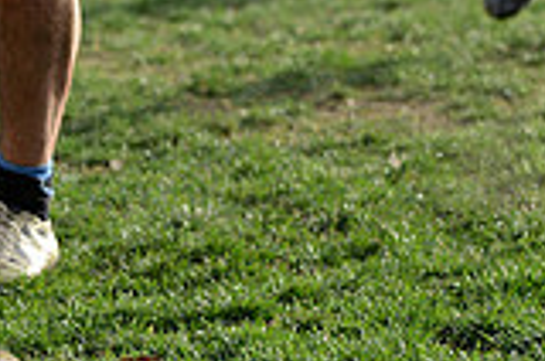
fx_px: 4669
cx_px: -136
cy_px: -244
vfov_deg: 4.4
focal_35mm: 309
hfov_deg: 6.6
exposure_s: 1/800
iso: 320
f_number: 2.8
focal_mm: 85
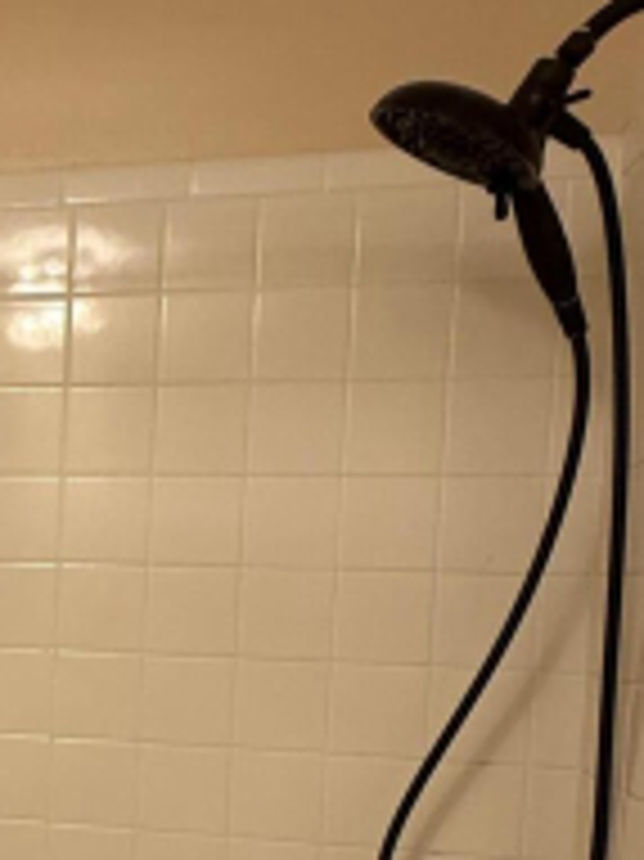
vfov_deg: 37.6
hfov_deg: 26.9
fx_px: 1217
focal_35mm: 49
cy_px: 682
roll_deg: -2.1
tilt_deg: -3.3
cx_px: -90
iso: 250
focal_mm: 2.22
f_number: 2.2
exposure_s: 1/60
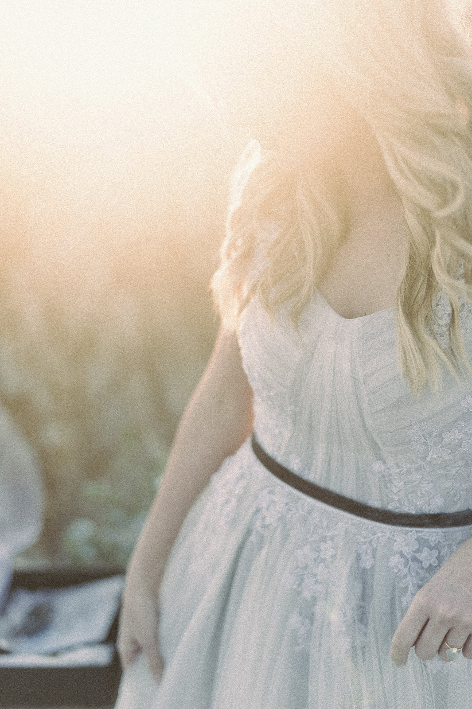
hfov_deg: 27.0
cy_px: 354
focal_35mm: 50
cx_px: 236
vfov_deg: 39.6
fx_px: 984
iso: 320
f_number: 2
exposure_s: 1/2000
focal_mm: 50
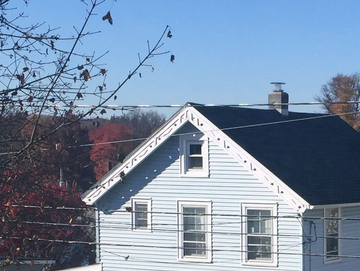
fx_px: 1082
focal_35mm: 104
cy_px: 314
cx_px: 322
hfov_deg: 18.6
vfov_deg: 13.9
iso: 32
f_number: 2.2
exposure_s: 1/1799
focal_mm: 4.15
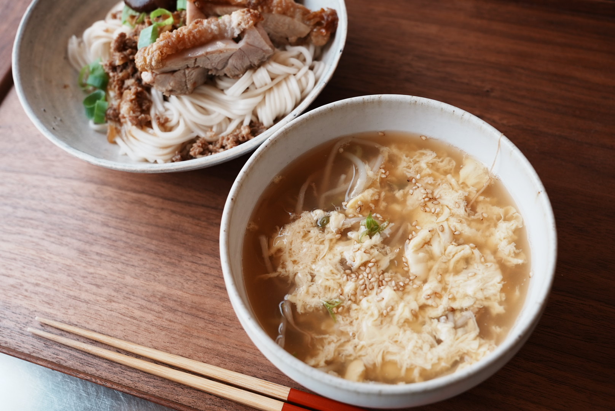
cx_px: 308
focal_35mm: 40
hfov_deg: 48.4
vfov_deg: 33.5
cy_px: 206
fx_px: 684
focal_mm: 40
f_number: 6.3
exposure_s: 1/40
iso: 400
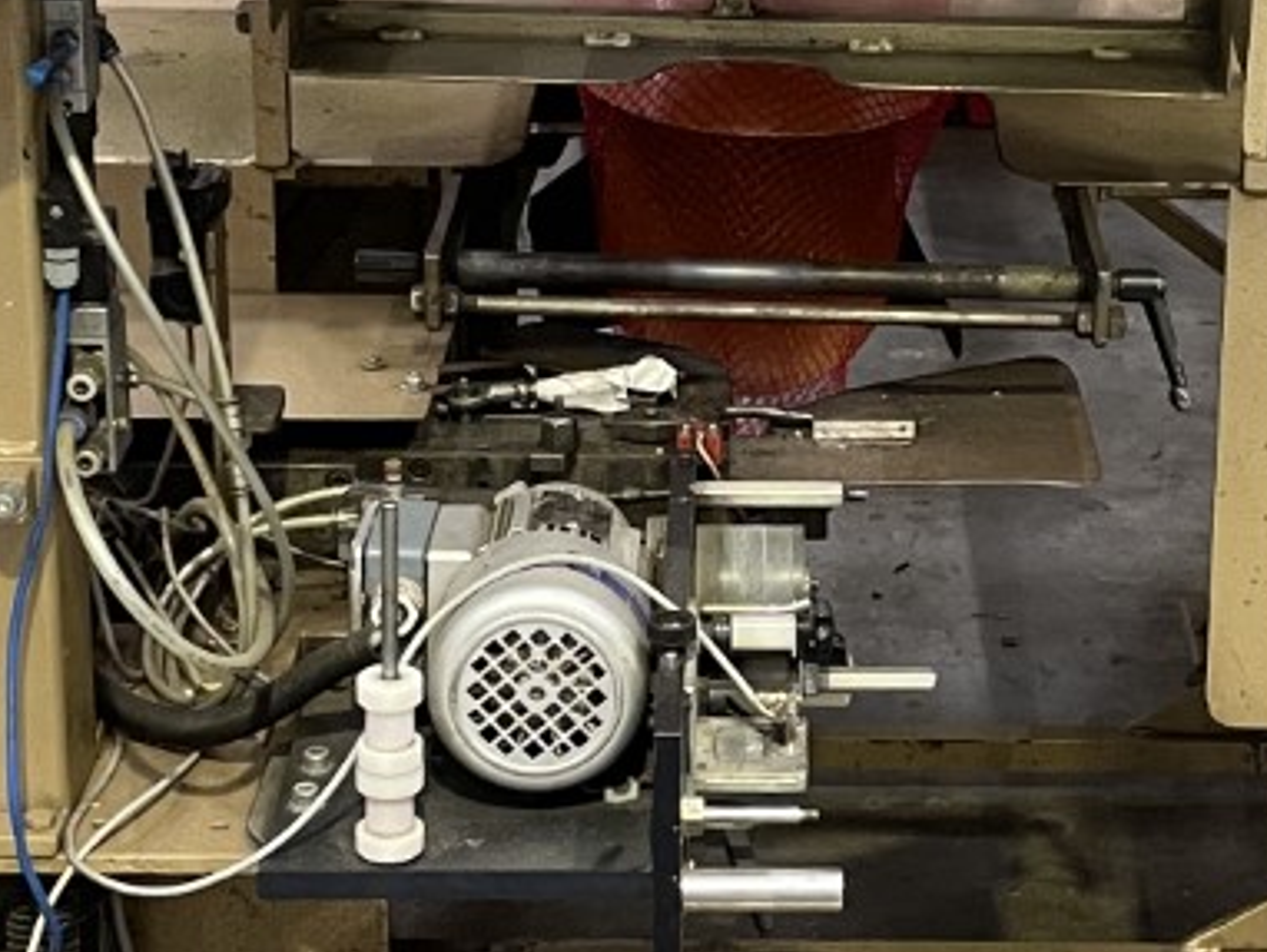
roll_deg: -1.0
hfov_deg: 19.9
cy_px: 328
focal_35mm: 98
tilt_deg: -19.2
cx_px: 892
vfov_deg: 15.1
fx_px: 3589
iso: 250
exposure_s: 1/50
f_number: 1.6
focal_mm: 4.2
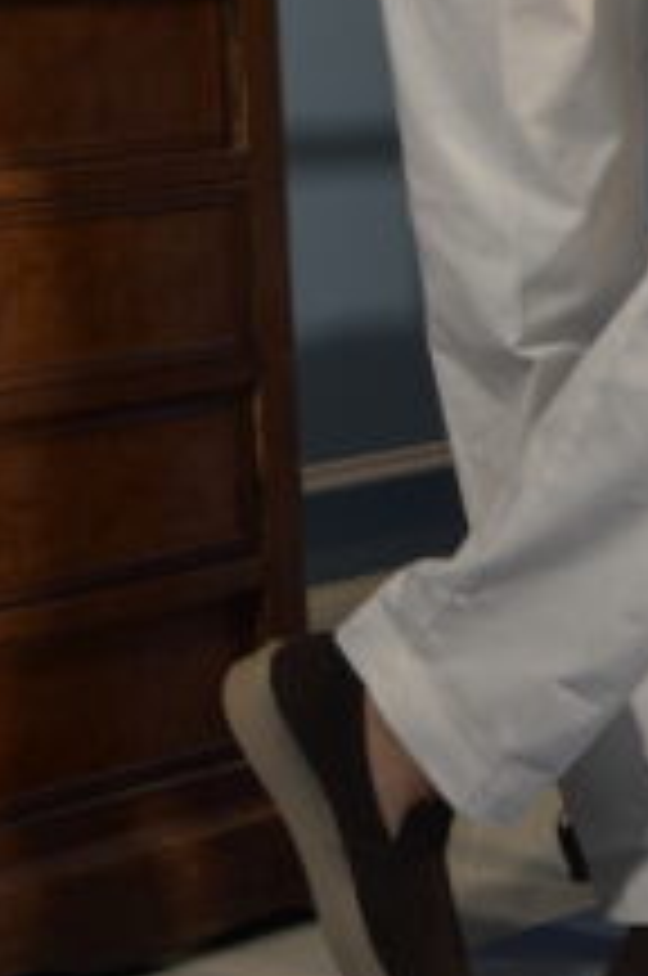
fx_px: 2871
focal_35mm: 106
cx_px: 621
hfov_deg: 12.7
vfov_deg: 19.1
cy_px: 220
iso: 1100
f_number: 4.2
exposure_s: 1/125
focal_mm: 34
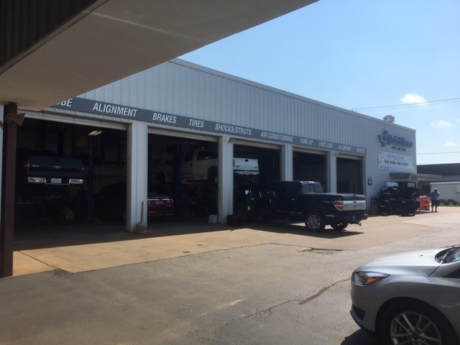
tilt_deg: +4.2
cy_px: 172
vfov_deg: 48.2
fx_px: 385
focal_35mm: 29
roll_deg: -0.1
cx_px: 230
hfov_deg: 61.7
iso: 25
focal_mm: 4.15
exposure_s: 1/2404
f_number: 2.2
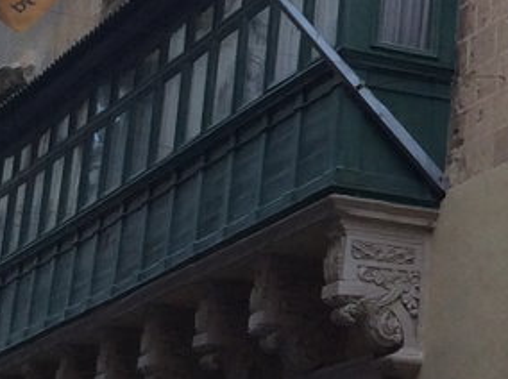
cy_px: 41
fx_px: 1978
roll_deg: -0.1
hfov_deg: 13.7
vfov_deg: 10.9
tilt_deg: +17.6
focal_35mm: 135
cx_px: 780
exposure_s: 1/100
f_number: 2.4
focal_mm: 3.3
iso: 50
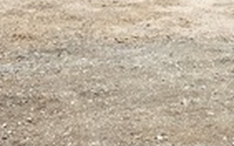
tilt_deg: -10.8
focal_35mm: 135
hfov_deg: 14.5
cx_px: 342
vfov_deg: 9.7
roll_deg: +0.2
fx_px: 861
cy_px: 32
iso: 25
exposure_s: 1/3247
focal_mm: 3.99
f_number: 1.8
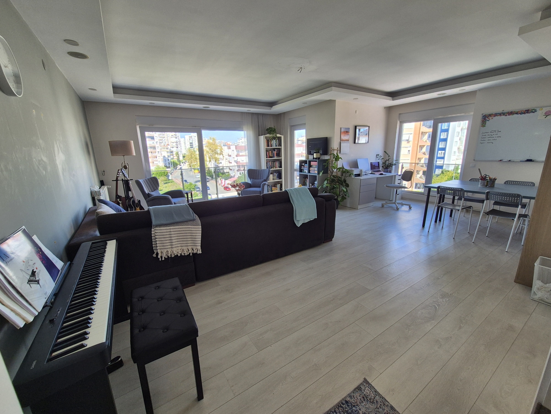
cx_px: 276
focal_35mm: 13
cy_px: 207
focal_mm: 2.2
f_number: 2.2
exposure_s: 1/105
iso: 50
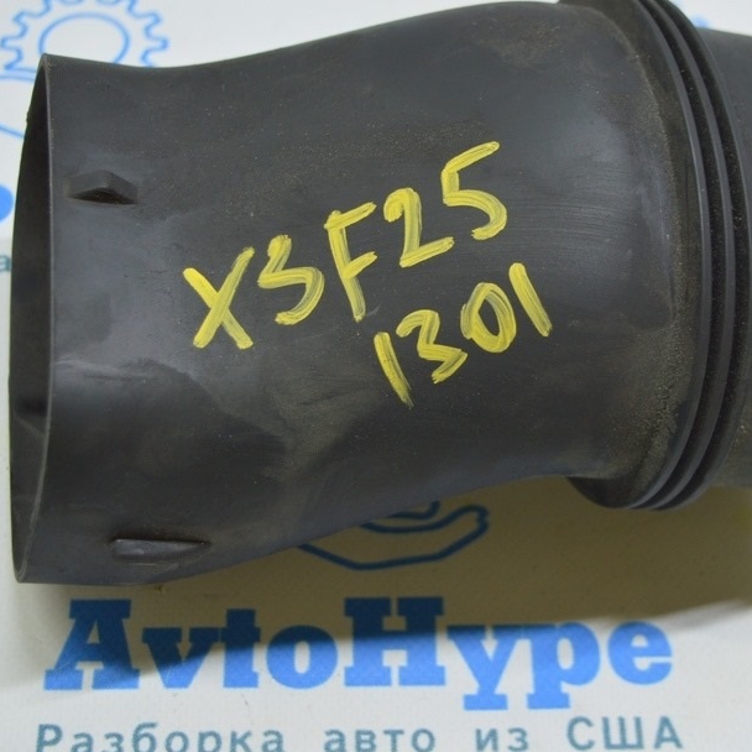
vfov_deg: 23.7
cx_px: 430
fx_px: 1794
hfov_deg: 23.7
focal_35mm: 73
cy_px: 342
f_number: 4.5
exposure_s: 1/40
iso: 400
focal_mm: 34
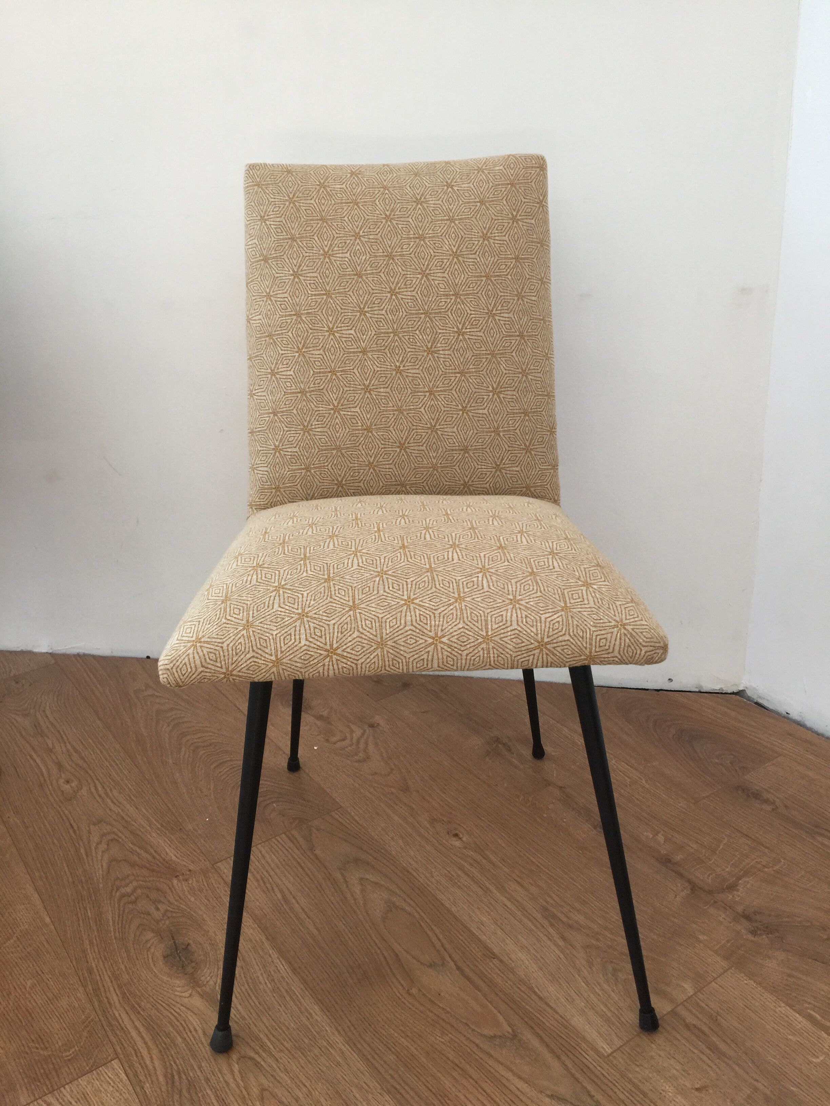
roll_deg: +3.1
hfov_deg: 48.2
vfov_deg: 61.7
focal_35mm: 29
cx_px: 415
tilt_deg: -19.0
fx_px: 927
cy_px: 553
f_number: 2.2
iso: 64
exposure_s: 1/33
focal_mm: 4.15
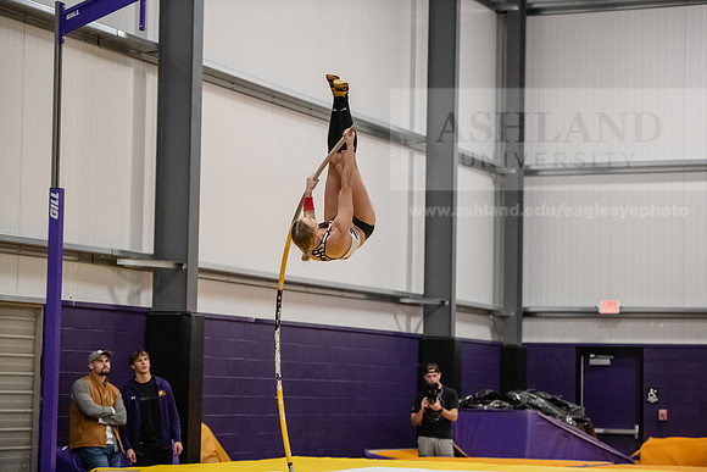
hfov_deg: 19.5
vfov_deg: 13.0
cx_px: 354
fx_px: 2062
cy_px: 236
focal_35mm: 105
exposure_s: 1/800
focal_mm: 105
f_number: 2.8
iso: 6400
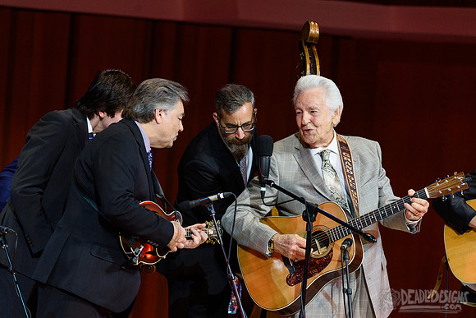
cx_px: 229
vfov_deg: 5.0
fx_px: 3662
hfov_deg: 7.4
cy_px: 153
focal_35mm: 277
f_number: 5.6
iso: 2500
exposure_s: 1/320
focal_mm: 260
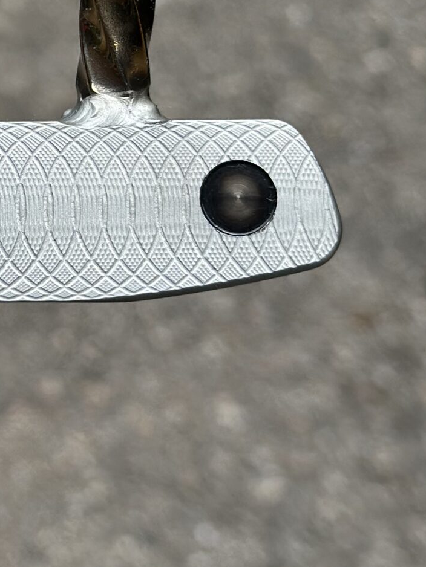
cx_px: -108
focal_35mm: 131
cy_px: 122
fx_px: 2149
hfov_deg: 11.1
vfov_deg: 15.0
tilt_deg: -63.4
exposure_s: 1/1133
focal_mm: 6.86
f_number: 1.78
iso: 80
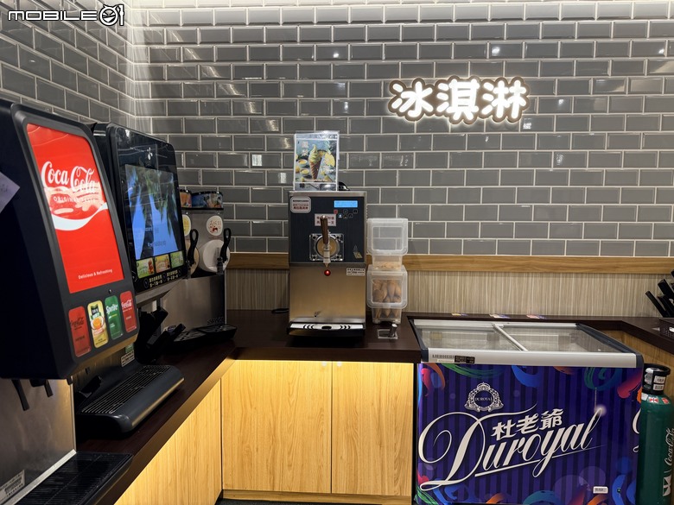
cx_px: 337
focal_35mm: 24
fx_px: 467
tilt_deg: -5.5
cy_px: 252
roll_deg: -0.7
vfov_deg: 56.8
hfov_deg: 71.6
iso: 200
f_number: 1.78
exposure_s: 1/91
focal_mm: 6.76
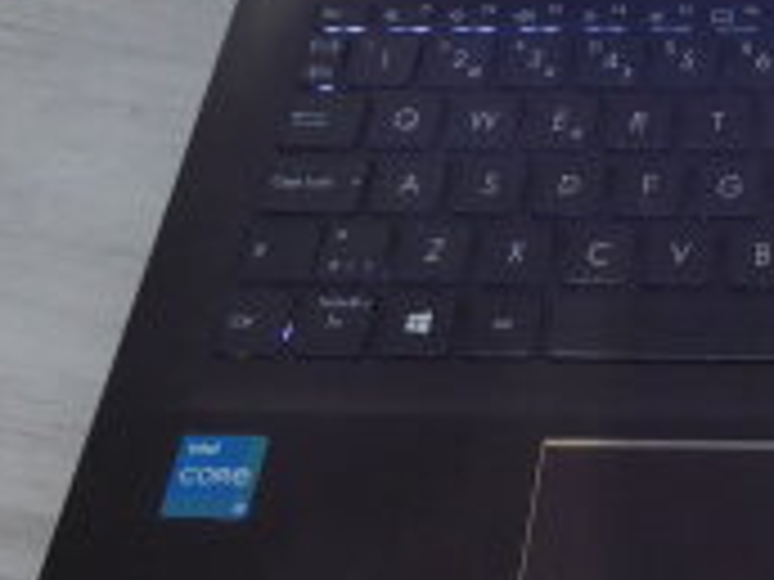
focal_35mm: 87
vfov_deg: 16.4
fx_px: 1945
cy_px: -63
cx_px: 940
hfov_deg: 20.9
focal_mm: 4.3
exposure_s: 1/20
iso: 400
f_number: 3.3
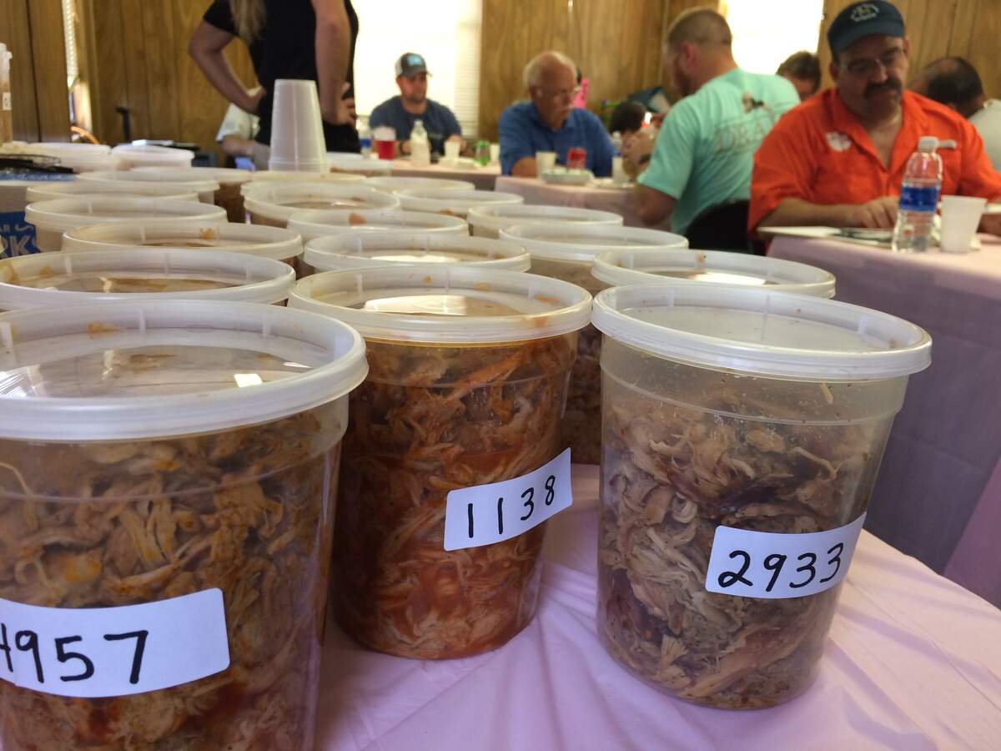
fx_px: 839
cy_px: 376
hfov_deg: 61.7
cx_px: 500
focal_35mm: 29
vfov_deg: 48.2
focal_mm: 4.15
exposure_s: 1/30
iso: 80
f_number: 2.2
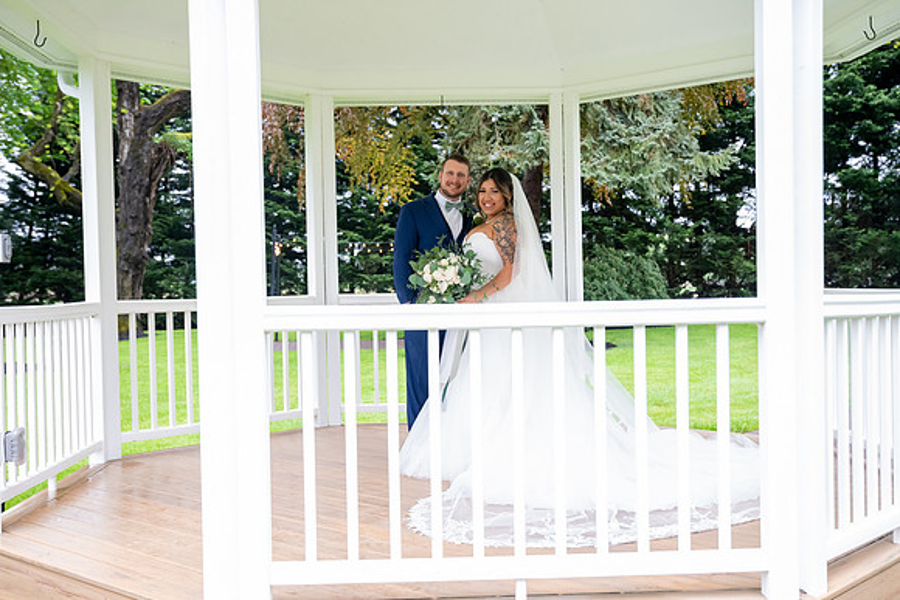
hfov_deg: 46.4
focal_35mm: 42
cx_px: 450
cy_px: 300
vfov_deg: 31.9
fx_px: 1050
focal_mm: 42
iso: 2500
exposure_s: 1/320
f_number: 4
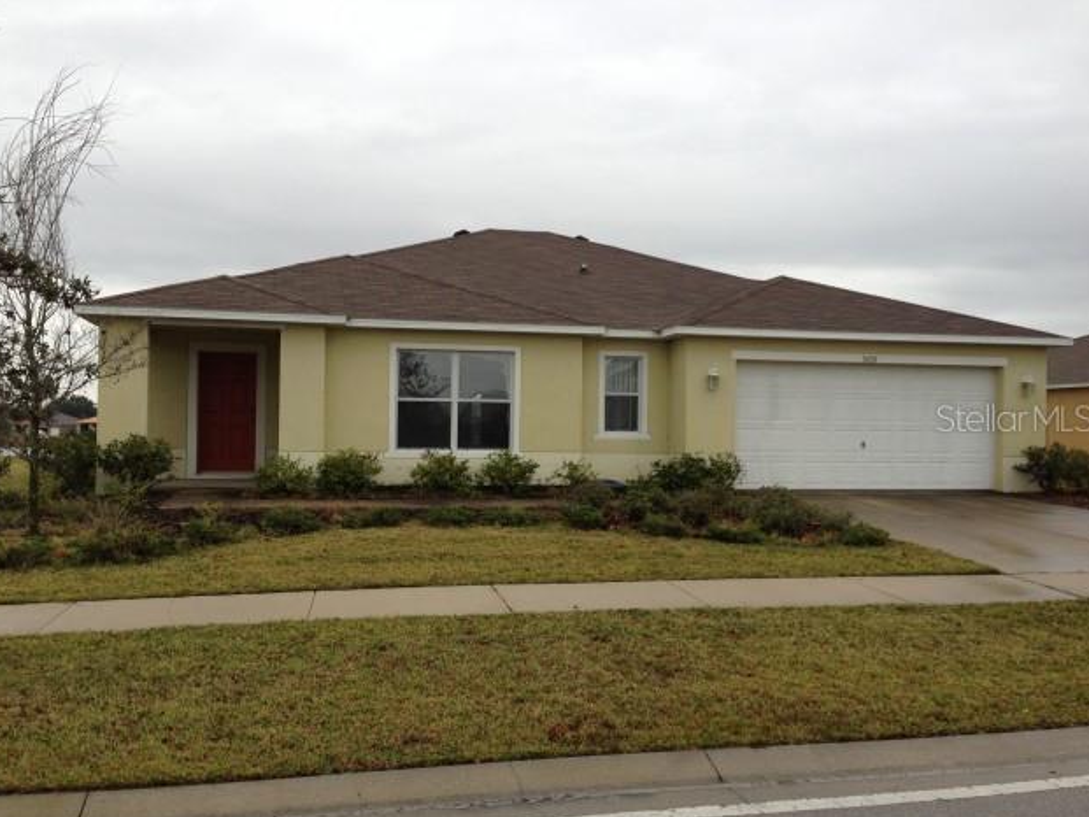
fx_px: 1070
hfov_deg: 53.9
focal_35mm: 34
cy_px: 417
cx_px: 540
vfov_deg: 41.8
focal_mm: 4.13
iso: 50
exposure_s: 1/215
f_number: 2.4
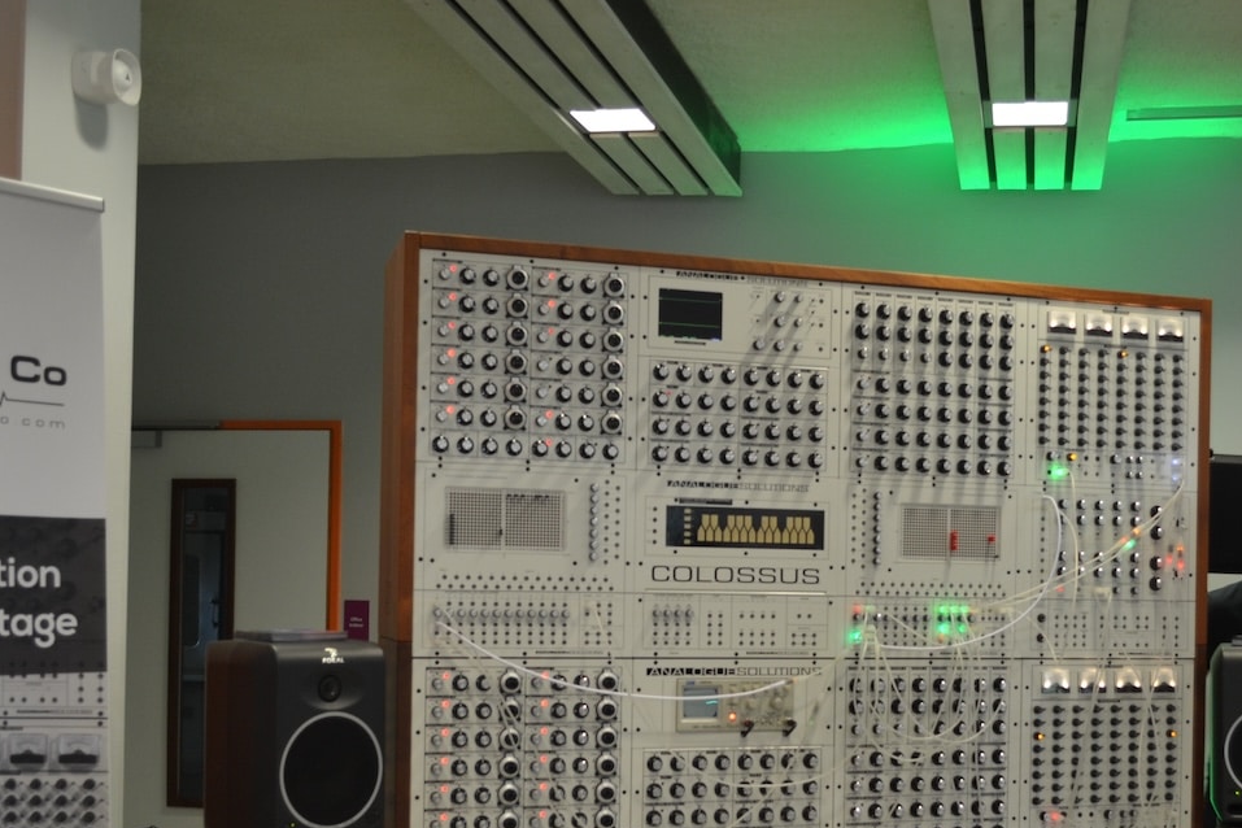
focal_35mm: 47
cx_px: 754
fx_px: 1621
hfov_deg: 41.7
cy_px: 576
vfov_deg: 28.4
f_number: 3.8
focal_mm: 20
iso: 400
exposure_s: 1/50
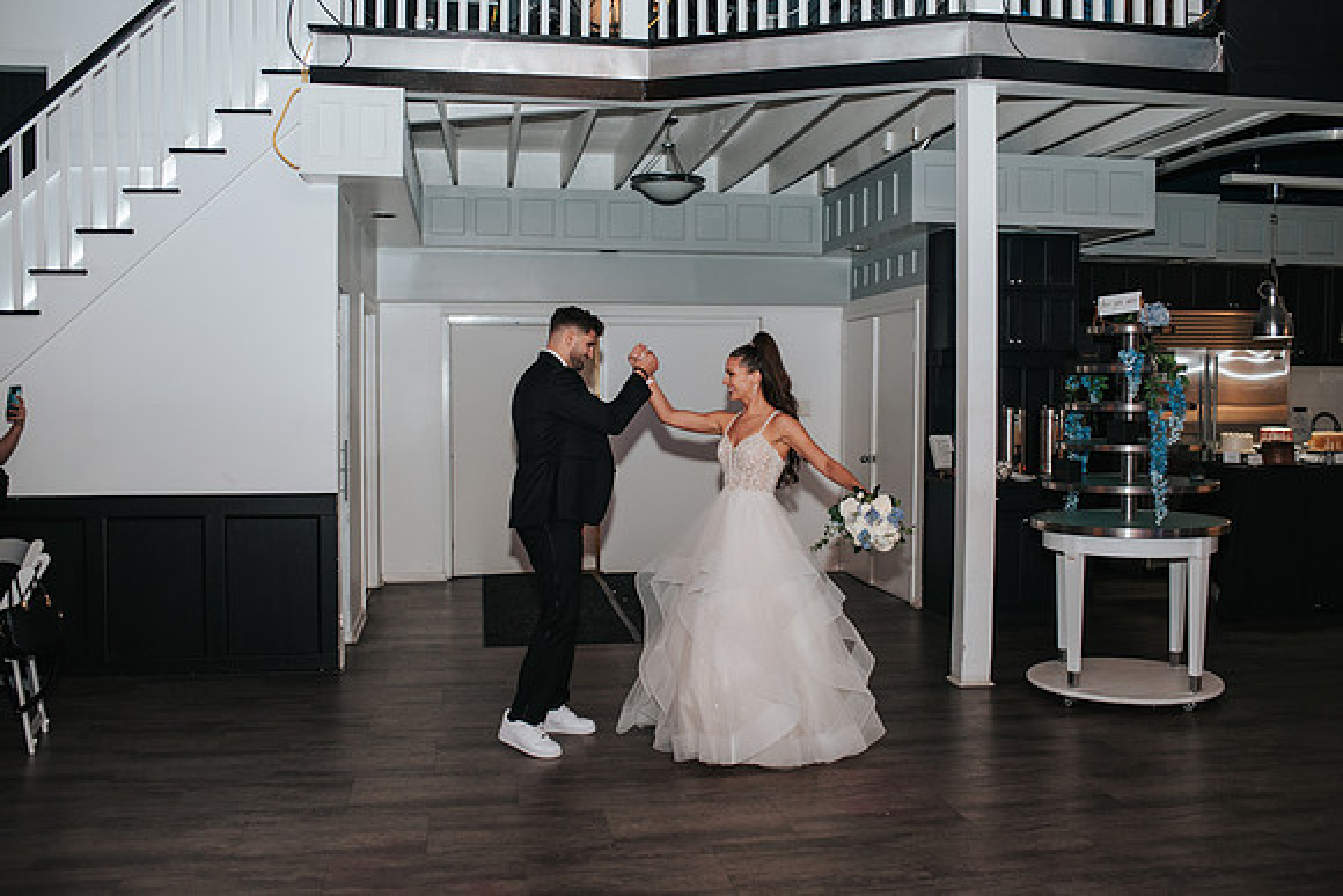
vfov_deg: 37.9
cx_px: 672
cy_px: 448
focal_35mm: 35
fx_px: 1306
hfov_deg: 54.4
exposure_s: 1/200
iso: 1000
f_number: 2.8
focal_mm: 35
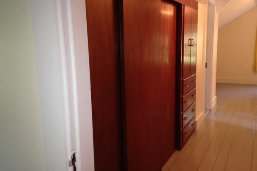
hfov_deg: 54.5
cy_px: 86
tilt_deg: -11.4
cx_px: 127
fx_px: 250
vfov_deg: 37.8
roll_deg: +1.8
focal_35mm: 35
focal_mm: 4.12
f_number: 2.4
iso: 100
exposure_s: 1/20
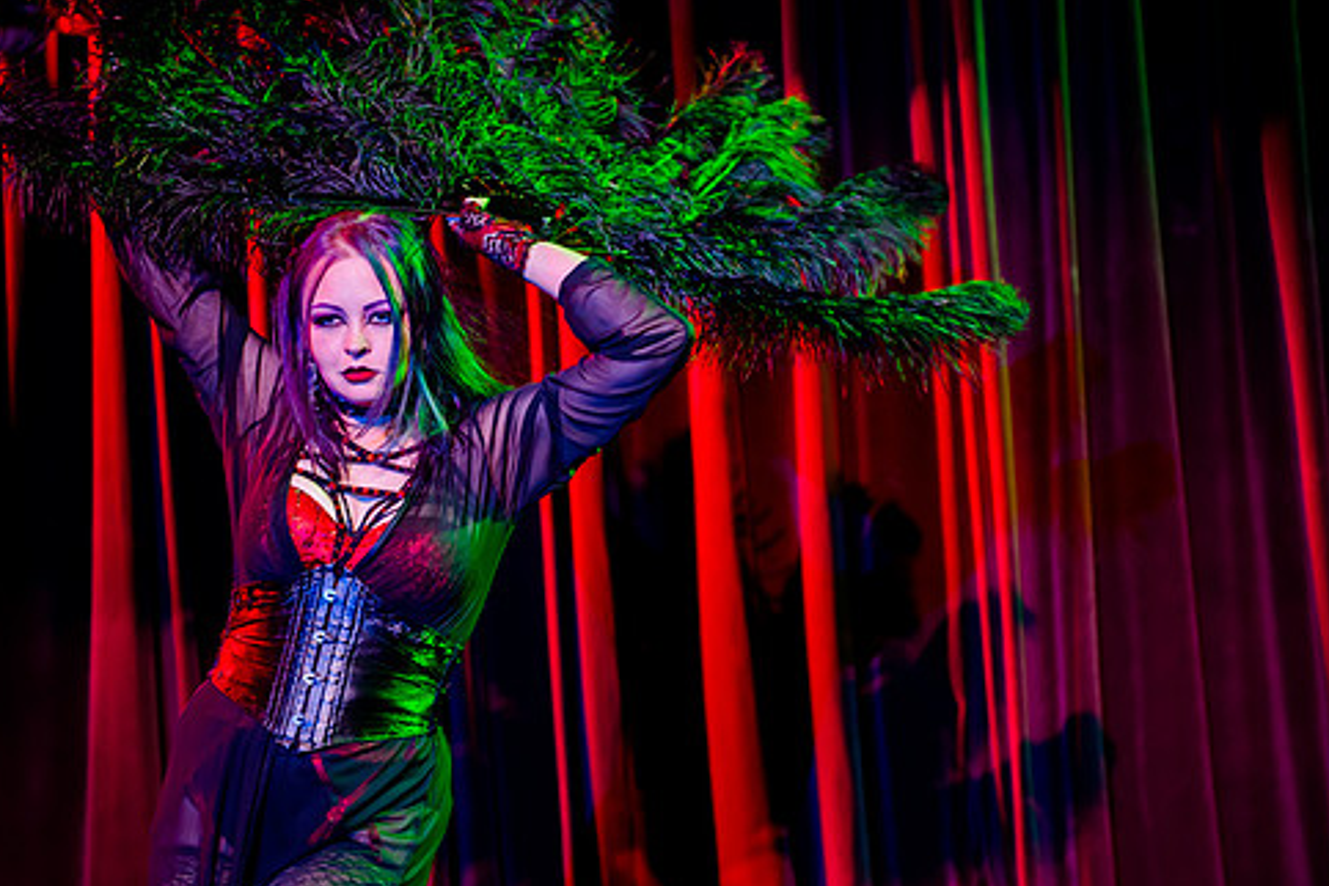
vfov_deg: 16.3
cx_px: 559
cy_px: 462
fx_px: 3101
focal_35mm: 84
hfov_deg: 24.2
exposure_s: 1/80
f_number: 2.8
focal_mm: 70
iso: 3200
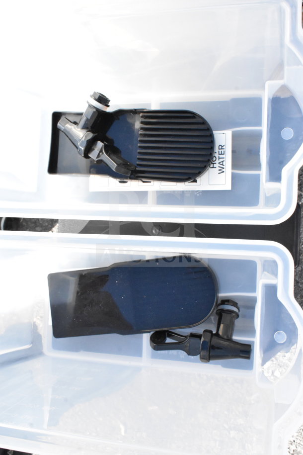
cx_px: 152
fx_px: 530
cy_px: 228
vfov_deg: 46.4
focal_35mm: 42
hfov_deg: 31.9
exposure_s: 1/1000
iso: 6400
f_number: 16
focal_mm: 28
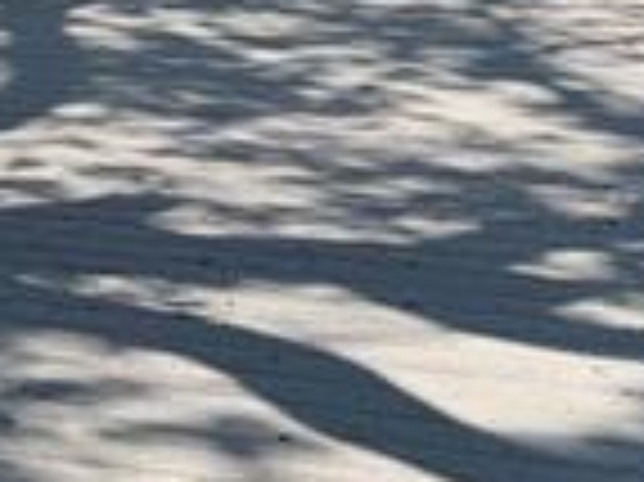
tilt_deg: -8.7
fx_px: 3197
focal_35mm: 172
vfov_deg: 8.5
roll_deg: +0.5
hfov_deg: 11.3
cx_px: -153
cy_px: -126
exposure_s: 1/4405
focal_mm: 6.76
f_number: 1.78
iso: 80
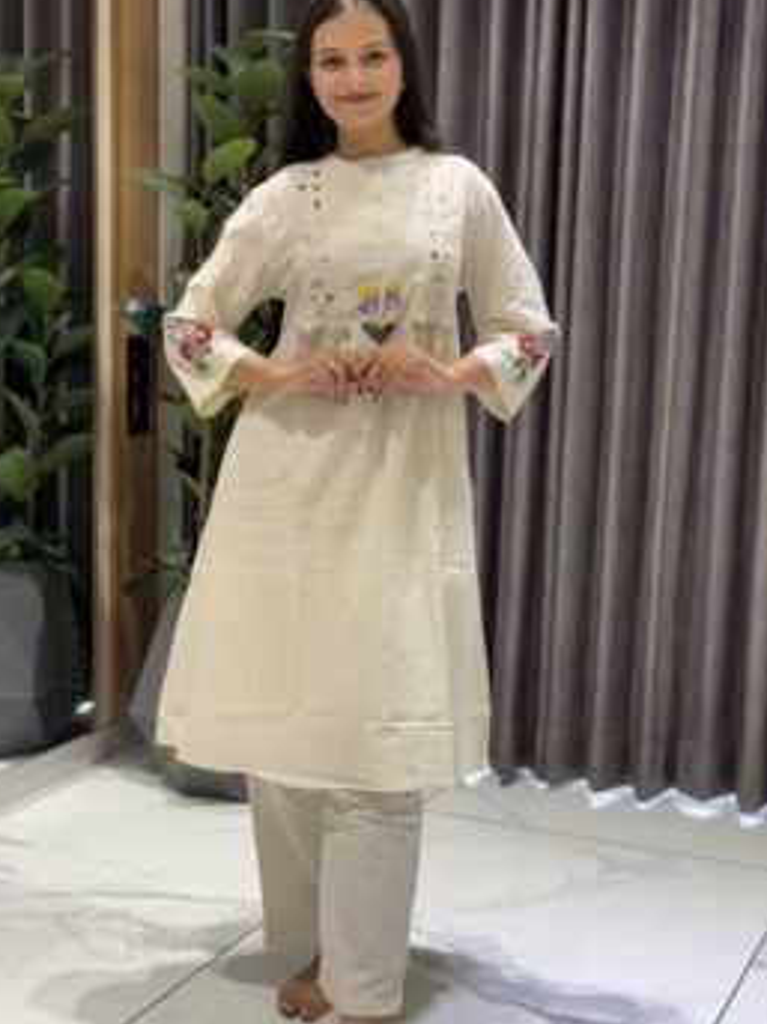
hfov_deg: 26.1
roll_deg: -0.9
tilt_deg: -7.3
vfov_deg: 34.4
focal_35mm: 56
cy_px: 502
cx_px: 328
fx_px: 1655
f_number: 1.78
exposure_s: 1/100
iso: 125
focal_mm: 6.76
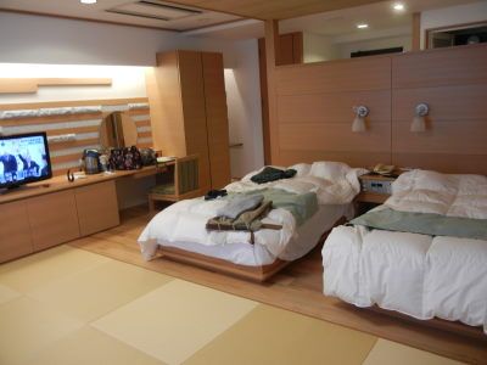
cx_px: 244
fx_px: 422
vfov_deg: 46.8
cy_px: 182
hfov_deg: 60.0
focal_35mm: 30
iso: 223
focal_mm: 5.4
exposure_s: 1/30
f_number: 3.5
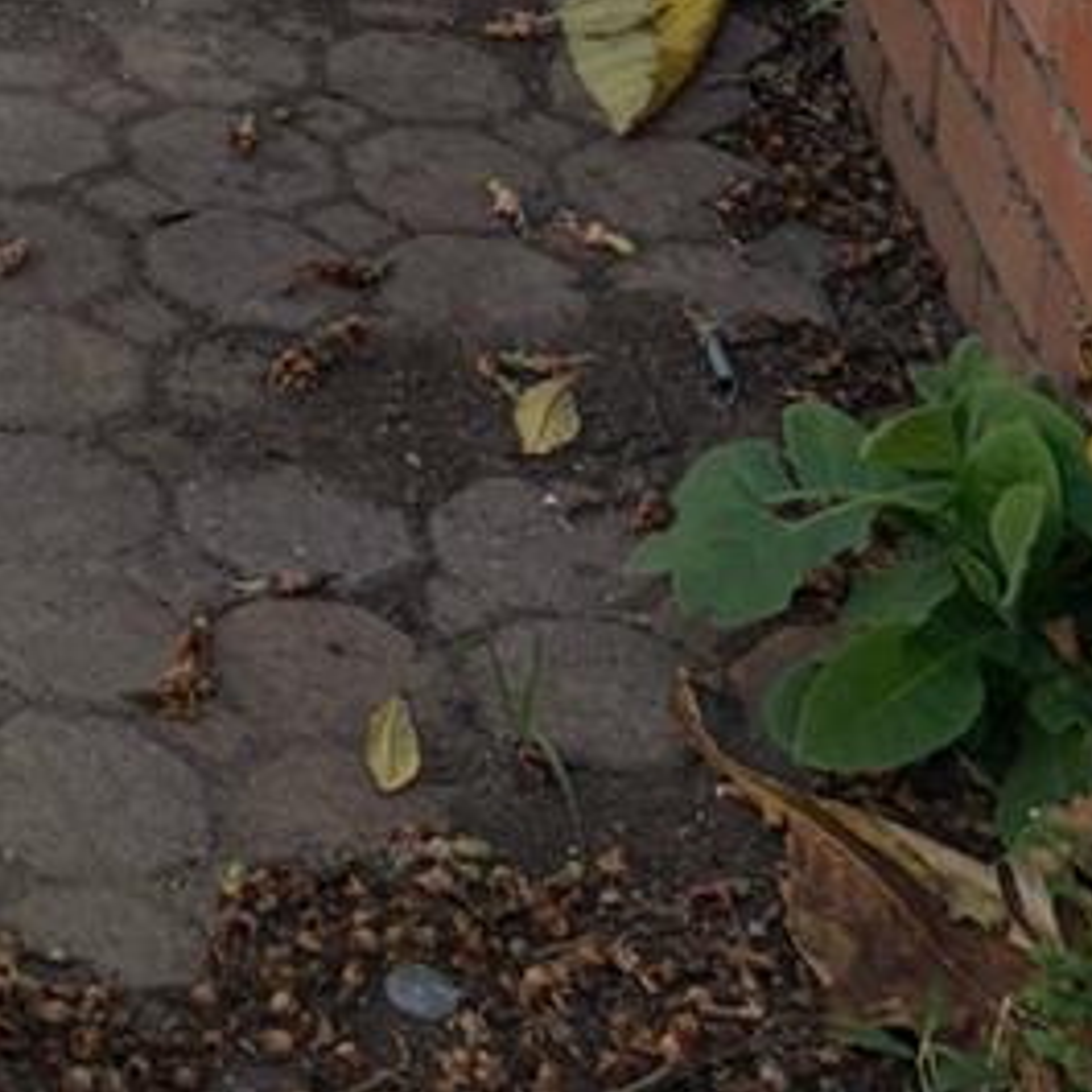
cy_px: -1486
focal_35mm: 130
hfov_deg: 11.9
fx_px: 4640
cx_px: -1119
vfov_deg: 11.3
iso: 50
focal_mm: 5.96
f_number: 1.6
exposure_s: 1/1337
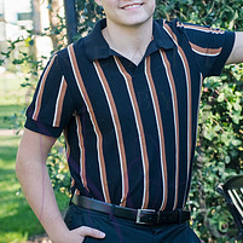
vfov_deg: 11.5
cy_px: 99
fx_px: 1207
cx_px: 173
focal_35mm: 152
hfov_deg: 11.5
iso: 800
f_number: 6.3
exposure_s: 1/320
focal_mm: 80
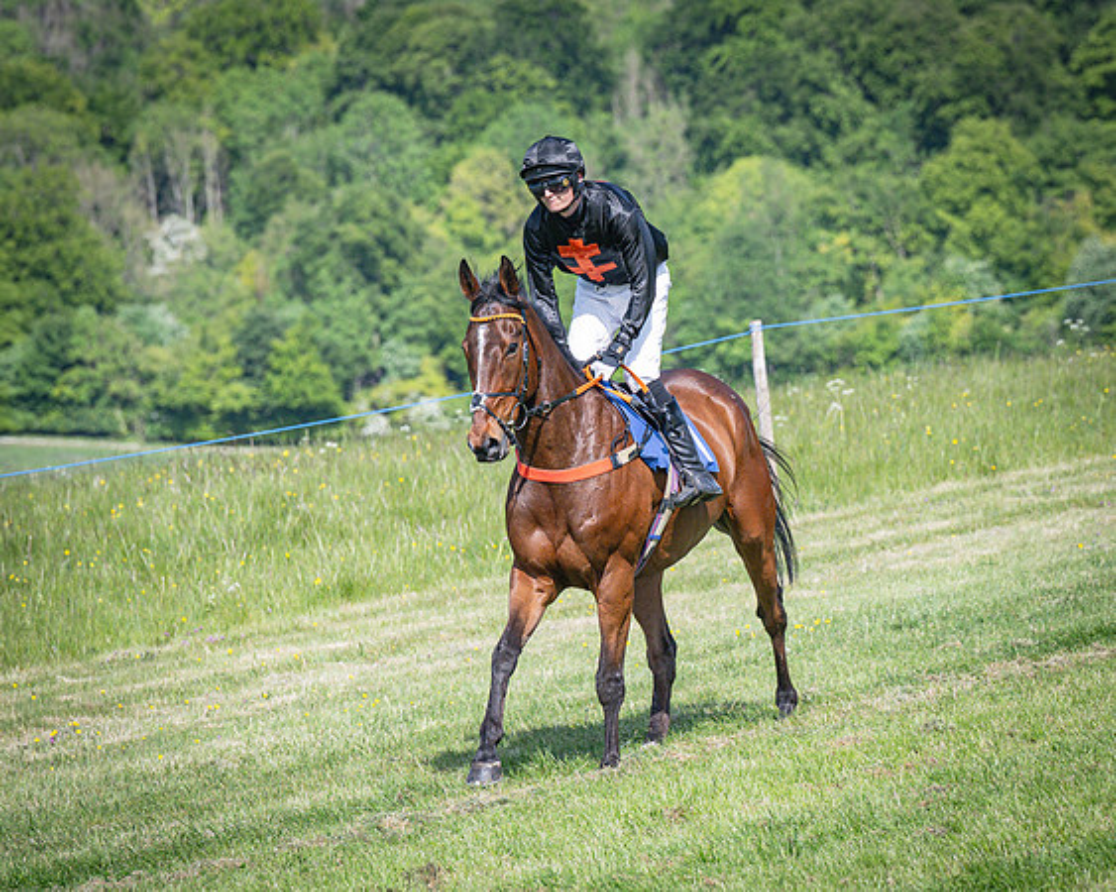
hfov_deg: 7.6
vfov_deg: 6.1
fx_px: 8400
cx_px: 519
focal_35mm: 254
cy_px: 481
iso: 400
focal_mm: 120
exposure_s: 1/3200
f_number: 4
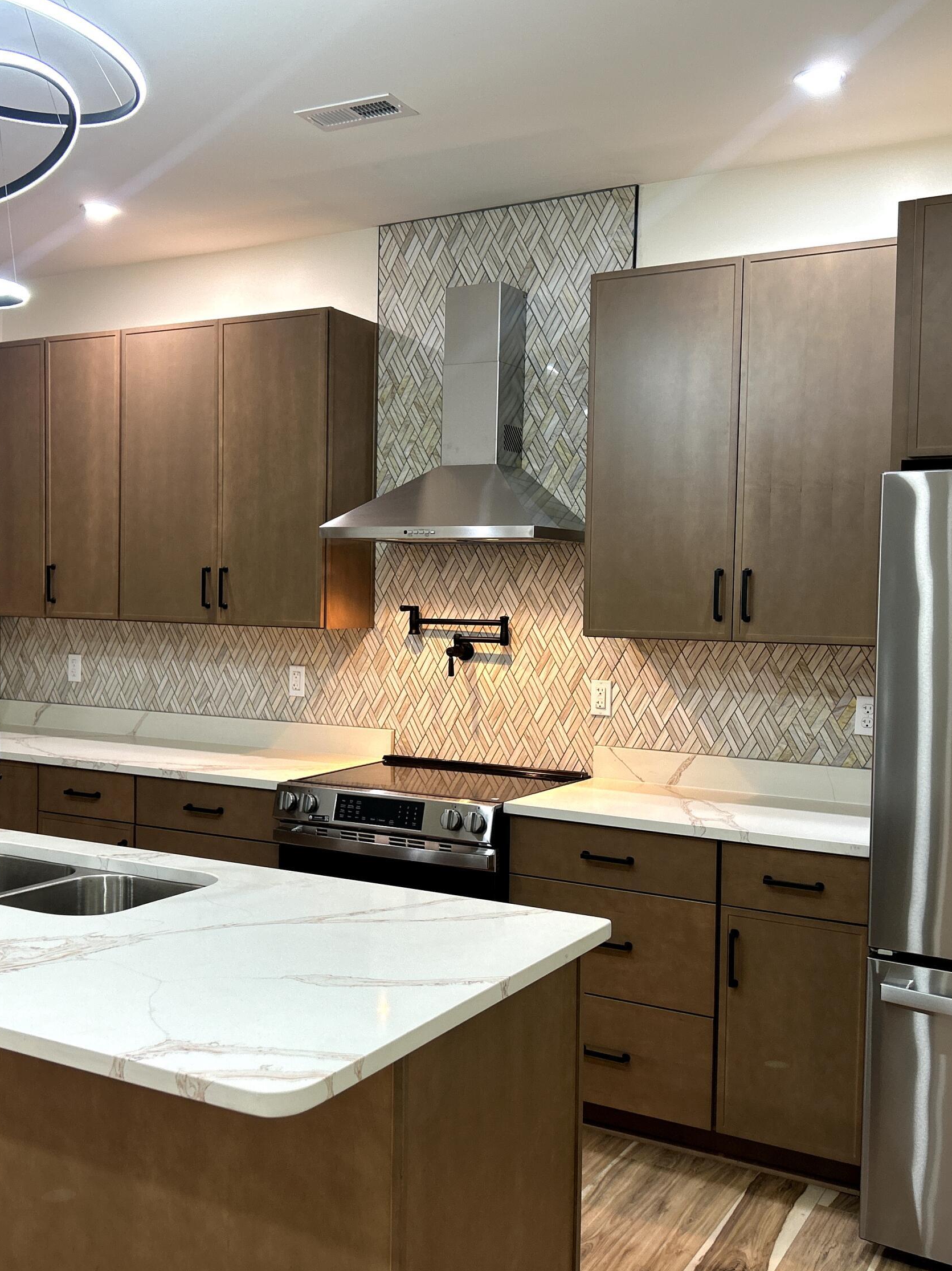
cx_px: 447
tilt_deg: -2.2
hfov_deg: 40.7
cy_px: 637
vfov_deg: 52.6
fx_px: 1284
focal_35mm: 35
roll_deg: -0.7
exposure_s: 1/60
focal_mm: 5.7
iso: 80
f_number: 1.5
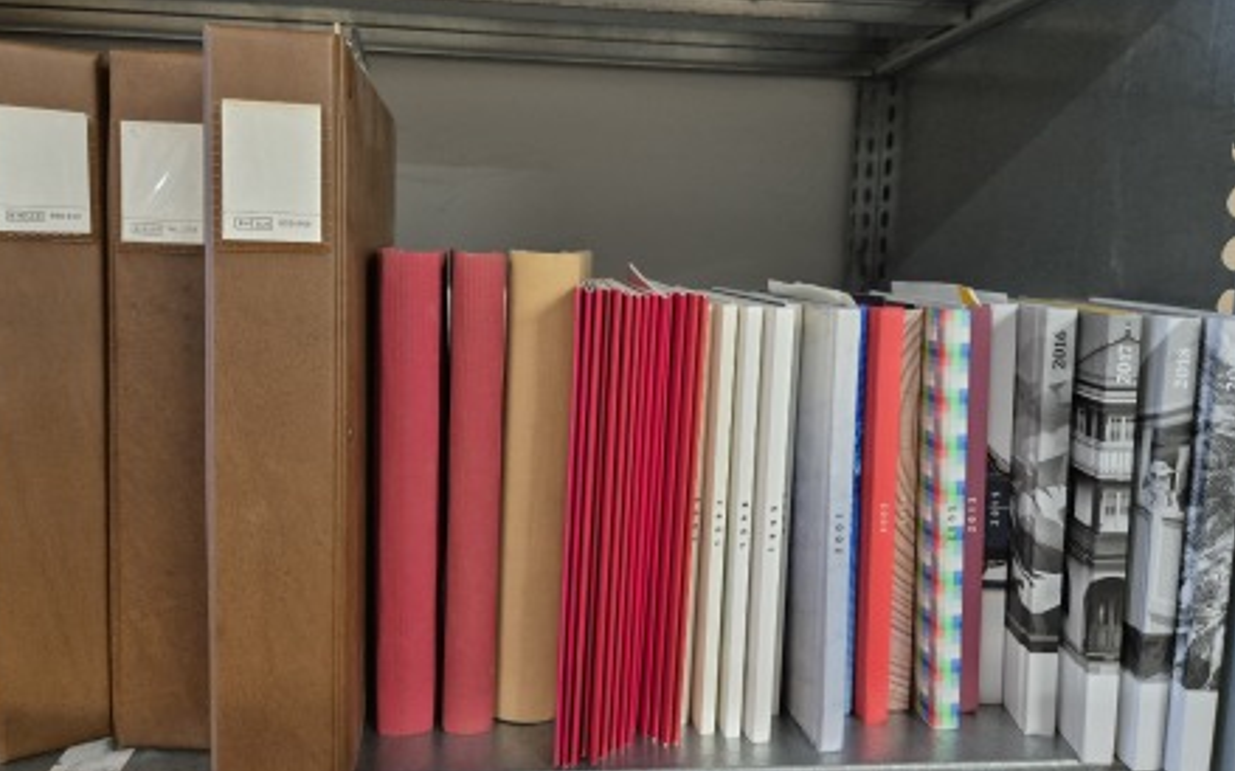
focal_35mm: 25
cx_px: 605
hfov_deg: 72.6
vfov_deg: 49.2
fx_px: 841
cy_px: 346
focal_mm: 5.4
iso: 800
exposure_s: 1/100
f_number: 1.8
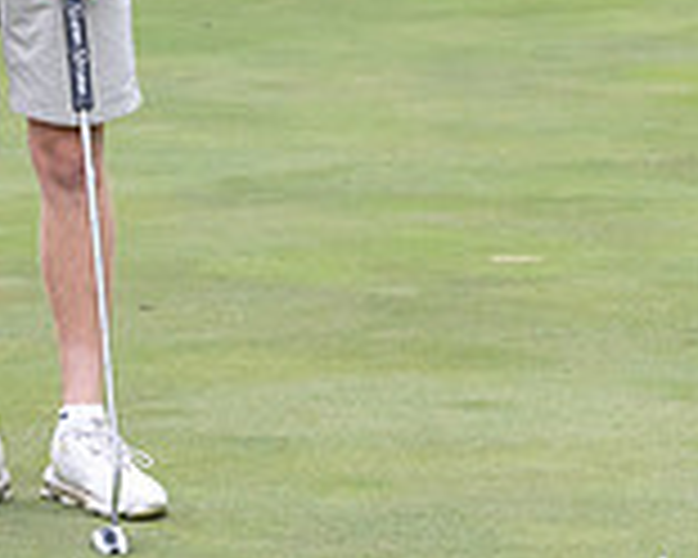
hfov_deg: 6.2
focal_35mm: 307
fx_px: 6342
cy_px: 12
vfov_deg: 5.0
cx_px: -324
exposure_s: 1/500
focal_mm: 70
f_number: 5
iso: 800
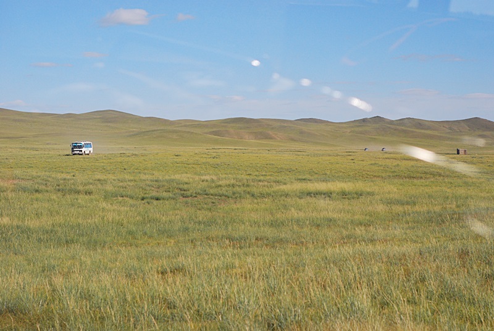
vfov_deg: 18.2
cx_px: 247
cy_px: 166
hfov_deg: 27.0
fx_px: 1031
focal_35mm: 75
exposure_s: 1/2500
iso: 400
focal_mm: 50
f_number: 5.6
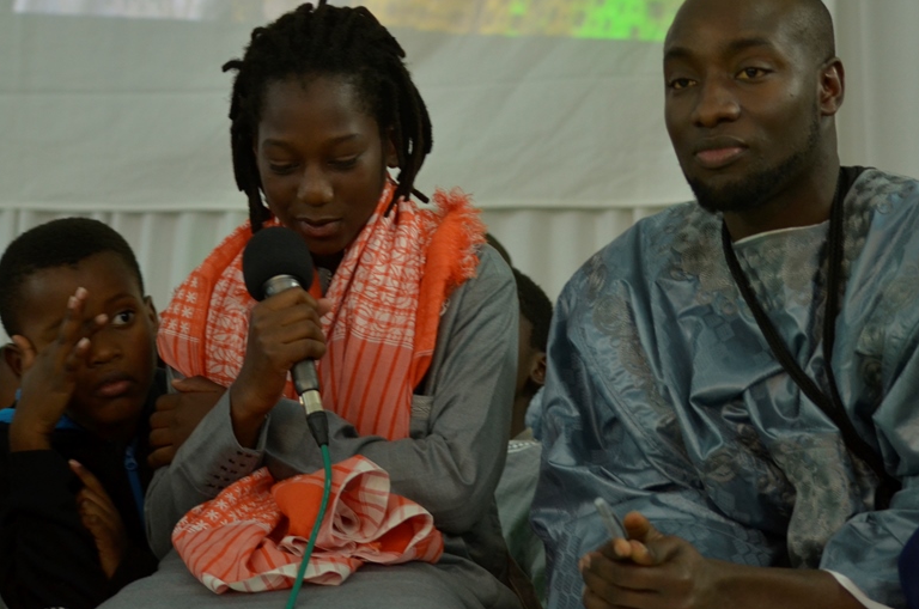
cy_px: 226
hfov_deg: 14.7
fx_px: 3567
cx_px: 535
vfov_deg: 9.8
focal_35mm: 140
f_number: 4
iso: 640
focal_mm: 70
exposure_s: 1/50
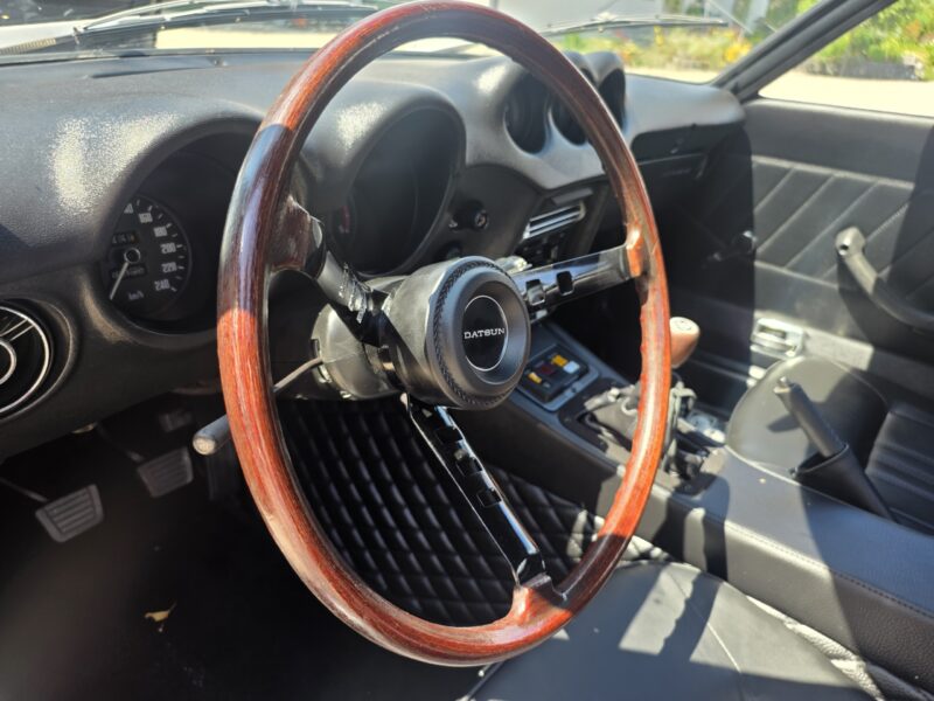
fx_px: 621
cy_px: 350
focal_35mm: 23
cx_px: 467
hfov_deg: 73.9
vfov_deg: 58.9
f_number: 1.7
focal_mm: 6.25
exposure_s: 1/180
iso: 32
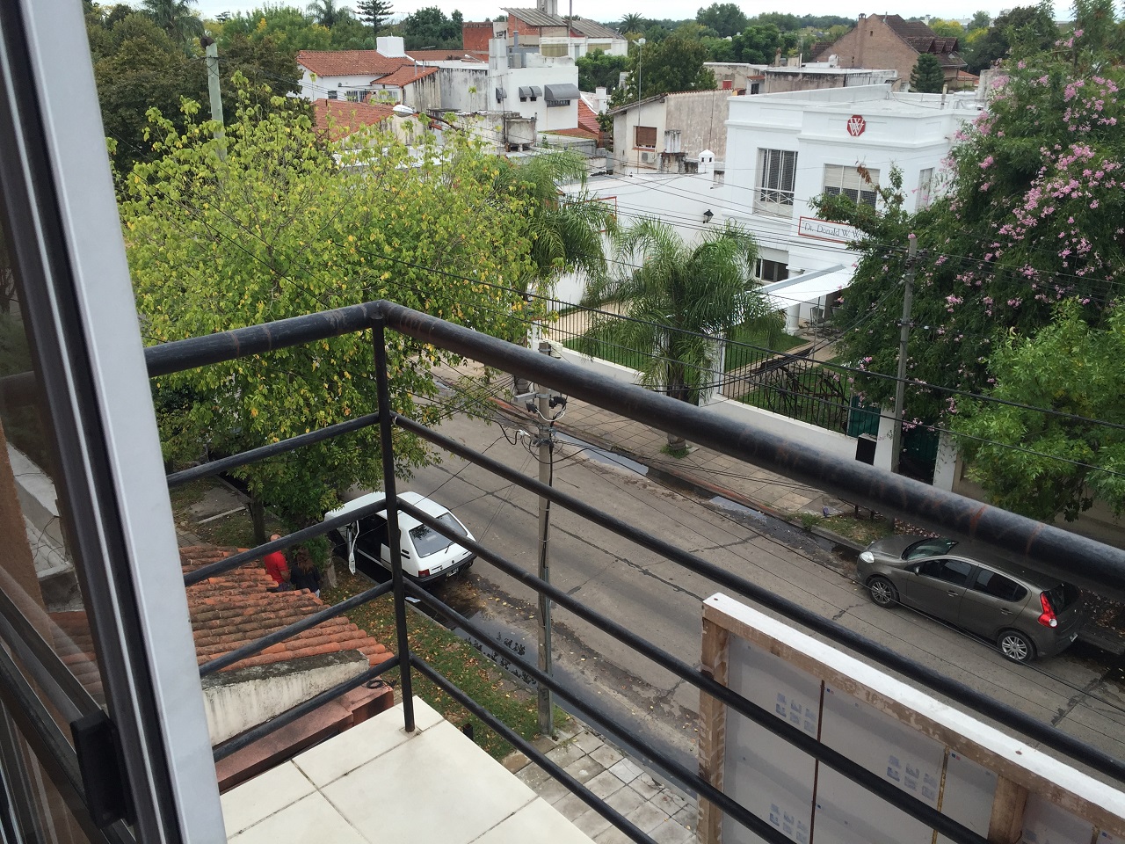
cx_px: 562
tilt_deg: -21.1
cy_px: 422
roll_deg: -0.4
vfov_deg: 48.2
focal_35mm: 29
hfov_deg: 61.7
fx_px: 942
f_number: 2.2
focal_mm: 4.15
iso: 32
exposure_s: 1/370
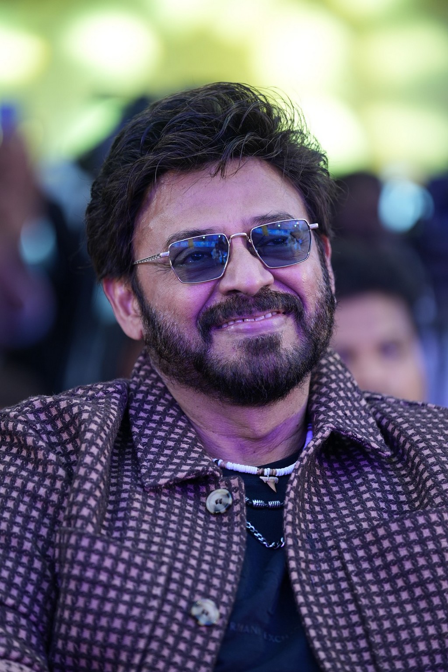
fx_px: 3061
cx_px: 224
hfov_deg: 8.4
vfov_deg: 12.5
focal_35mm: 164
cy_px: 336
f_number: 2.8
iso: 400
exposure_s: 1/30
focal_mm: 164
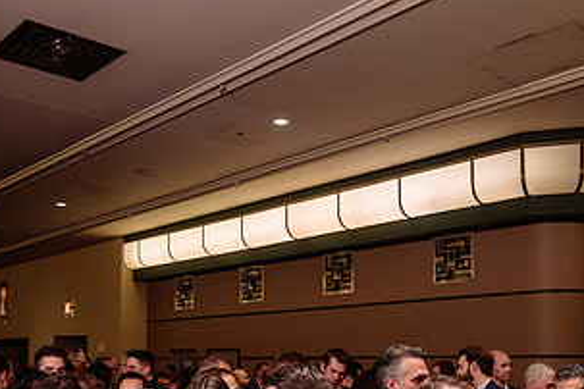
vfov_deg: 28.3
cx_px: 285
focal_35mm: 46
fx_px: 746
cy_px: 336
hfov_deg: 42.7
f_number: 3.5
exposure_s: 1/100
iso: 800
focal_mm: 24
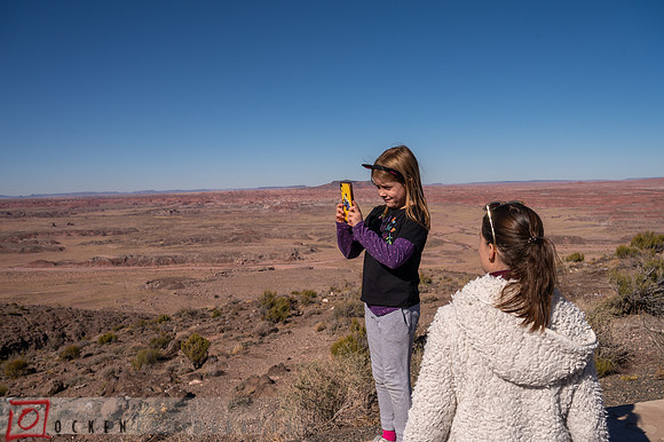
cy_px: 221
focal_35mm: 34
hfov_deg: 55.8
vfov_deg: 38.8
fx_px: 627
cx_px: 332
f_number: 8
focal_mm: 34
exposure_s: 1/1600
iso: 200
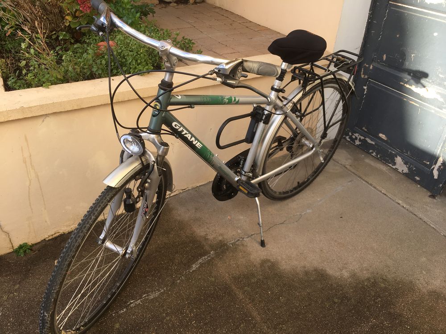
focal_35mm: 29
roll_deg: -4.5
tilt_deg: -32.4
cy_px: 167
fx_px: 374
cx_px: 223
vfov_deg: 48.2
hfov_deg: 61.7
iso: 25
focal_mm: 4.15
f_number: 2.2
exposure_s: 1/239
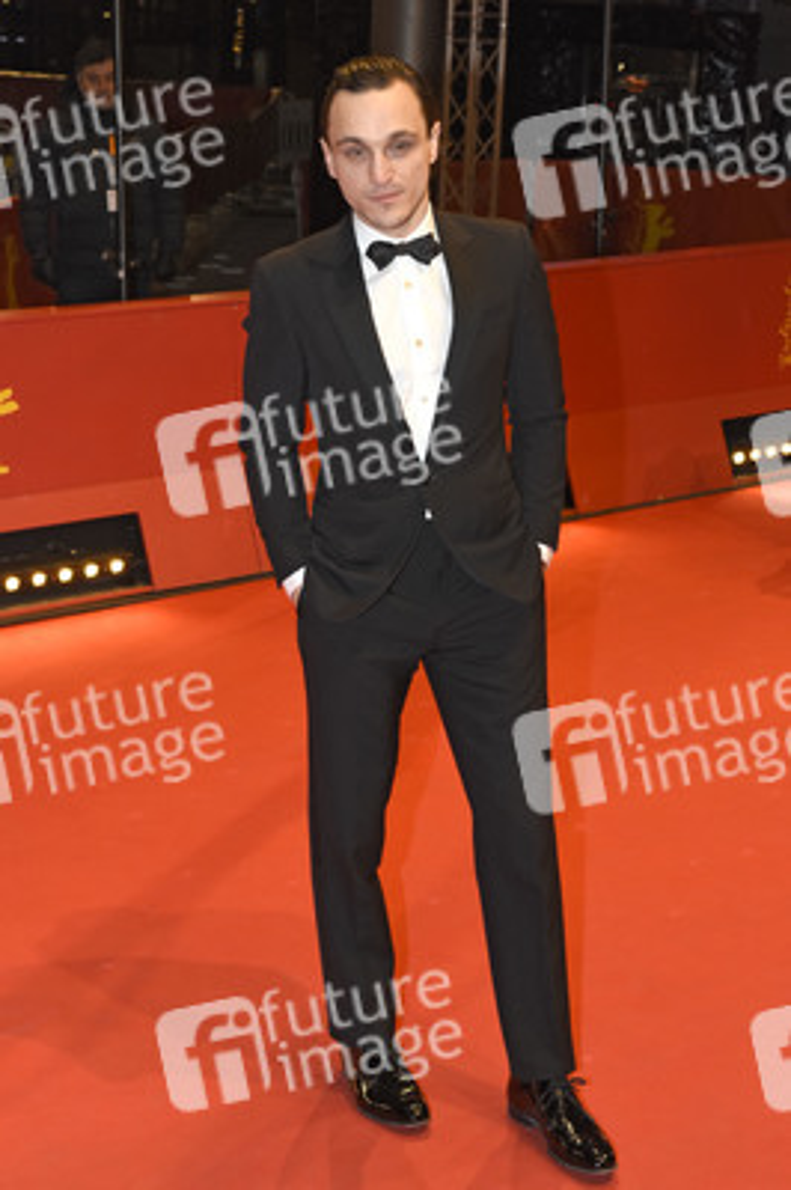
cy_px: 595
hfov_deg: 23.7
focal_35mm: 57
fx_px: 1882
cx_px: 396
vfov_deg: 35.1
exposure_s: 1/250
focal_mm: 38
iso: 1250
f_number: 5.6
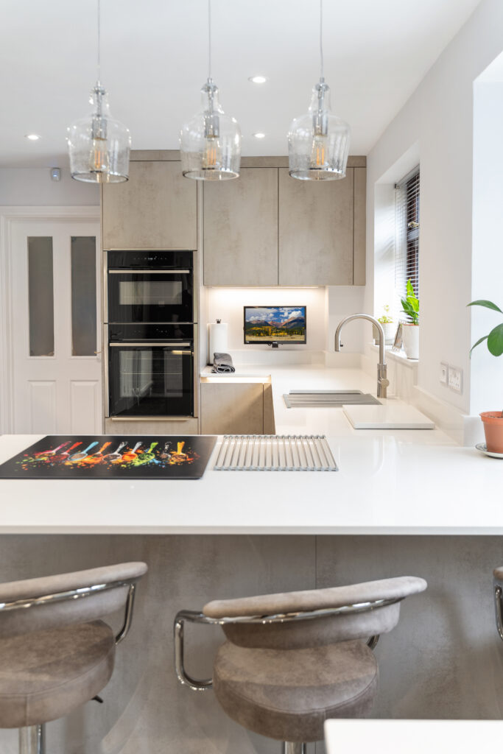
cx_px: 252
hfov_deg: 45.0
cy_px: 377
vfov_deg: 63.7
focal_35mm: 29
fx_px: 608
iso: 640
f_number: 3.5
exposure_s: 1/40
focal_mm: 29
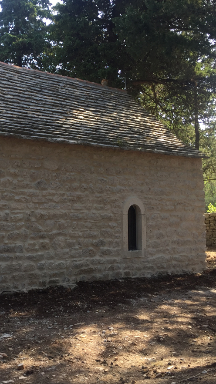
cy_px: 190
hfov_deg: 26.6
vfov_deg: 47.4
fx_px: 438
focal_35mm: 43
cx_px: 15
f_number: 2.2
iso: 32
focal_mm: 4.15
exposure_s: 1/250
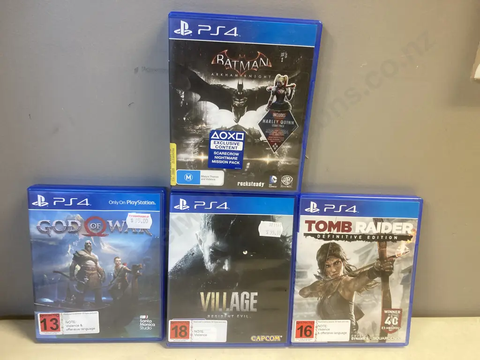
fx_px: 388
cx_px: 240
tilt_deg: -23.5
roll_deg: -4.9
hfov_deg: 63.4
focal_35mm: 28
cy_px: 180
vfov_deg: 49.7
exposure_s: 1/50
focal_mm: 3.99
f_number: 1.8
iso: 160
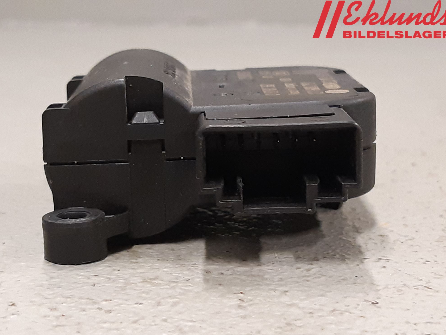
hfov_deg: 65.3
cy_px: 174
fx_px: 348
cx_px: 220
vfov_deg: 51.3
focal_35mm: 27
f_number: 1.7
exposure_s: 1/50
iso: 200
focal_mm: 3.93
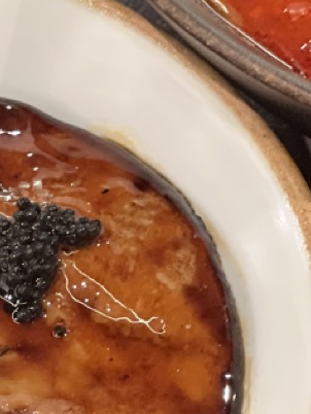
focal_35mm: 245
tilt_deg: -52.8
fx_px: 2932
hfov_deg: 6.0
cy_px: 342
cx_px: -181
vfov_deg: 8.1
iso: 400
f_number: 2.8
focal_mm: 9
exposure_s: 1/24
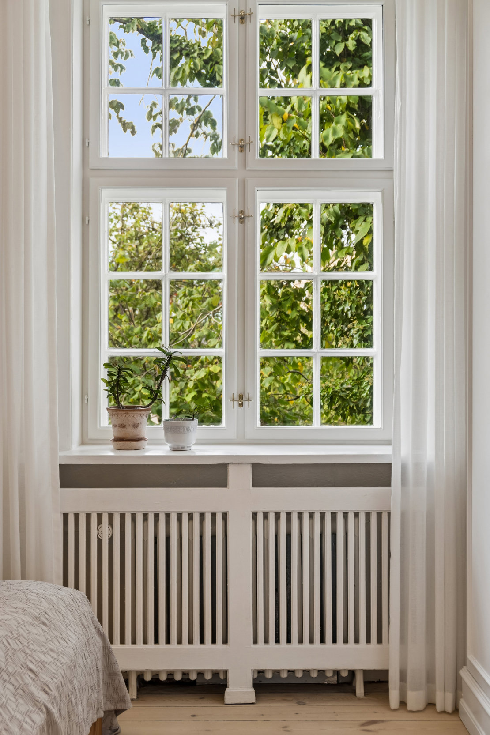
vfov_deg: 38.9
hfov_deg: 26.5
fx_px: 1041
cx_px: 245
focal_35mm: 51
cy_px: 368
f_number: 4
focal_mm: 34
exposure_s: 1/80
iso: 200
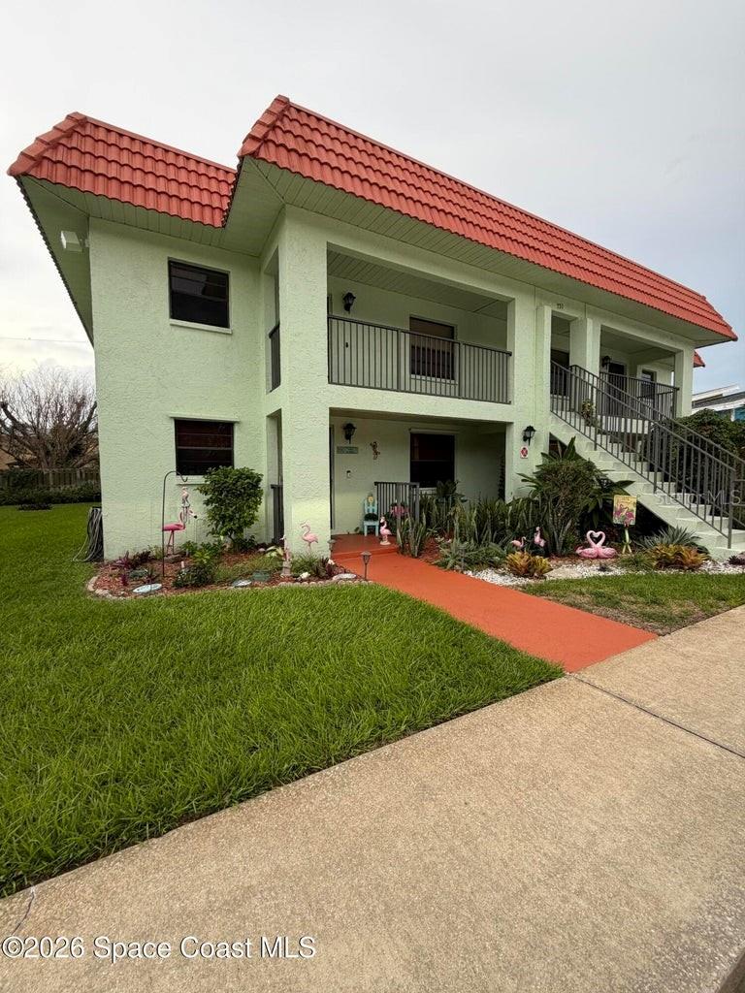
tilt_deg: -3.8
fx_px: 402
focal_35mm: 14
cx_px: 372
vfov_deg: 102.1
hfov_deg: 85.7
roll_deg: -0.2
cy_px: 496
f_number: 2.2
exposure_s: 1/169
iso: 40
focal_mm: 2.22
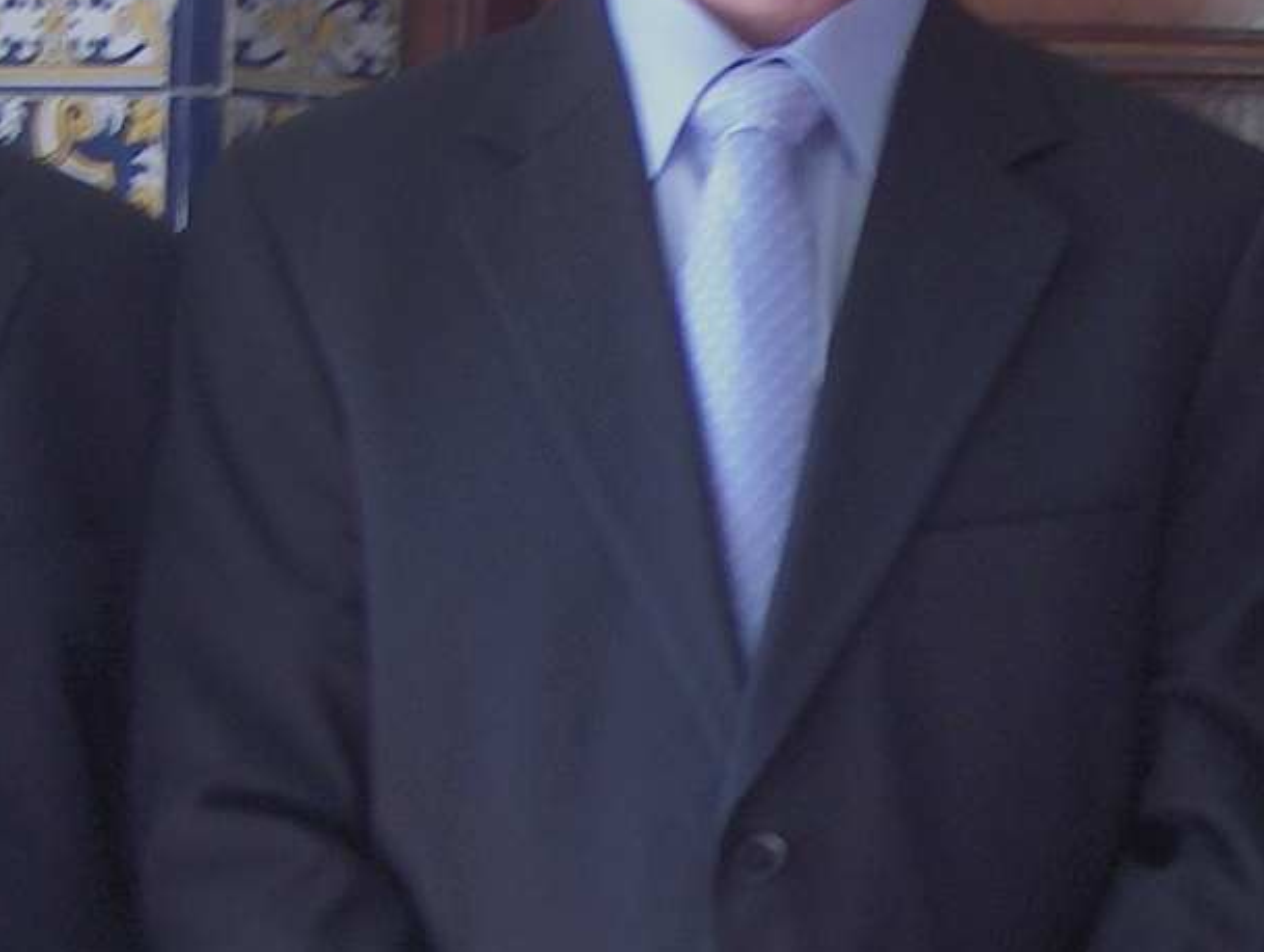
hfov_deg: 11.8
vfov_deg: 8.9
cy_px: 1161
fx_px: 6072
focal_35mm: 166
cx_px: 1272
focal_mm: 8
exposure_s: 1/23.6
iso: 200
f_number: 2.8
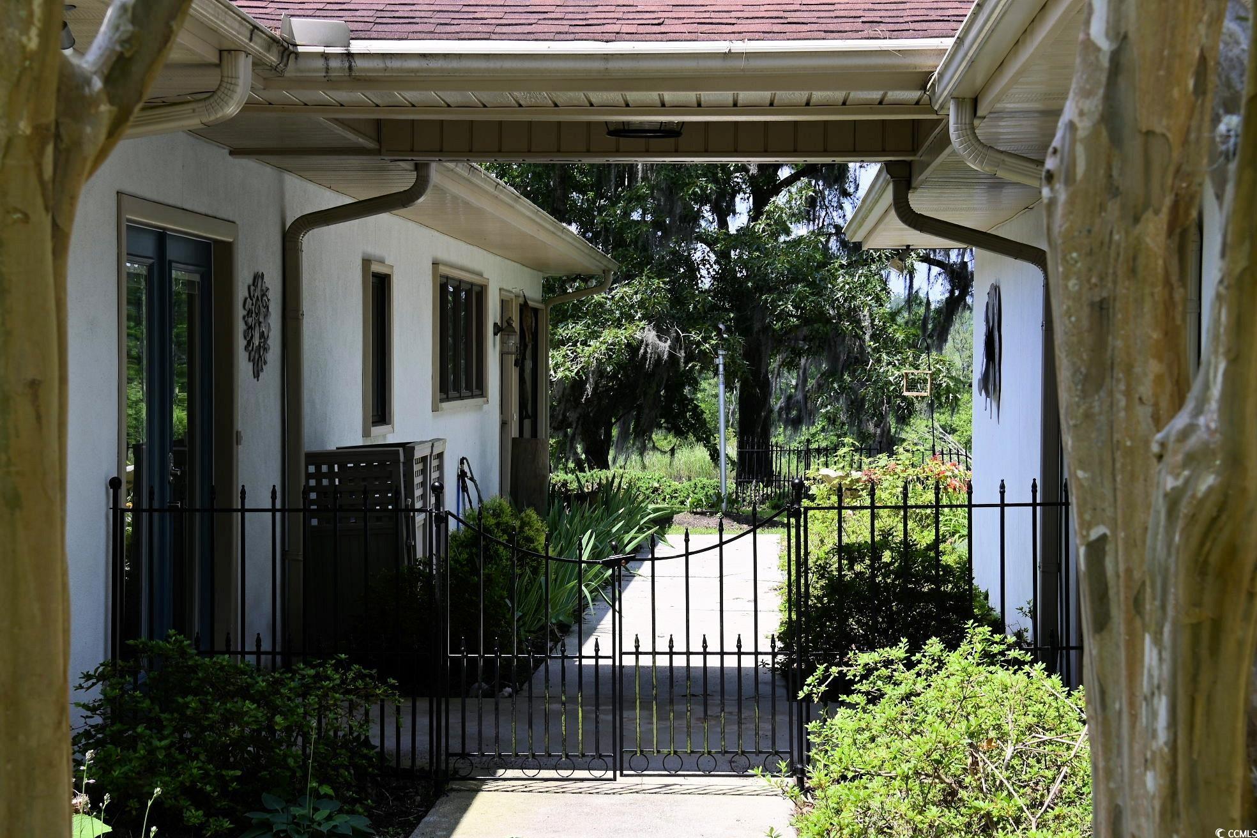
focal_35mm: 72
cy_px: 419
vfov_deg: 18.9
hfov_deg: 28.1
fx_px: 2514
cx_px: 628
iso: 100
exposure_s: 1/50
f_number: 13
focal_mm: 48
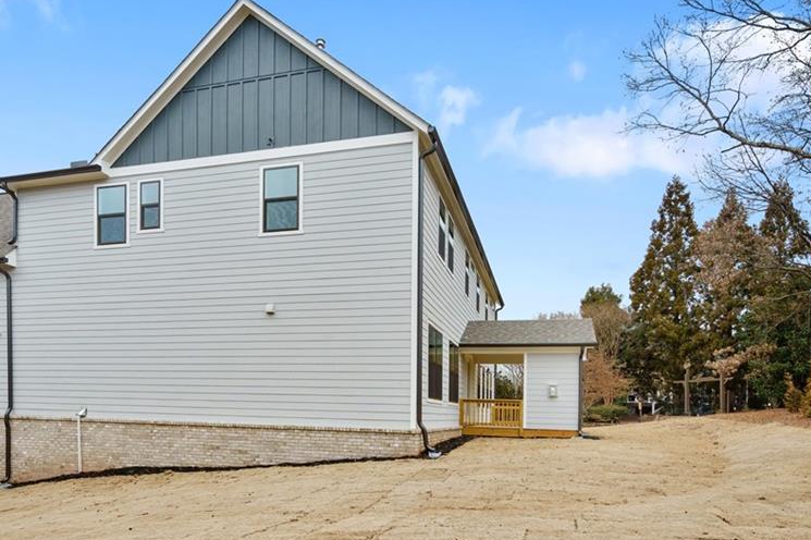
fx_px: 495
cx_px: 366
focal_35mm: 22
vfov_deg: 56.9
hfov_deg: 78.4
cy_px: 315
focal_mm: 16
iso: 1250
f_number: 6.3
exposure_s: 1/1000
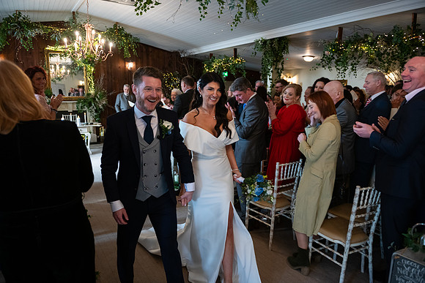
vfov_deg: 53.2
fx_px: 283
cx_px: 212
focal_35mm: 24
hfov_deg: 73.7
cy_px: 142
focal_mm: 24
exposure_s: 1/160
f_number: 3.5
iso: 800
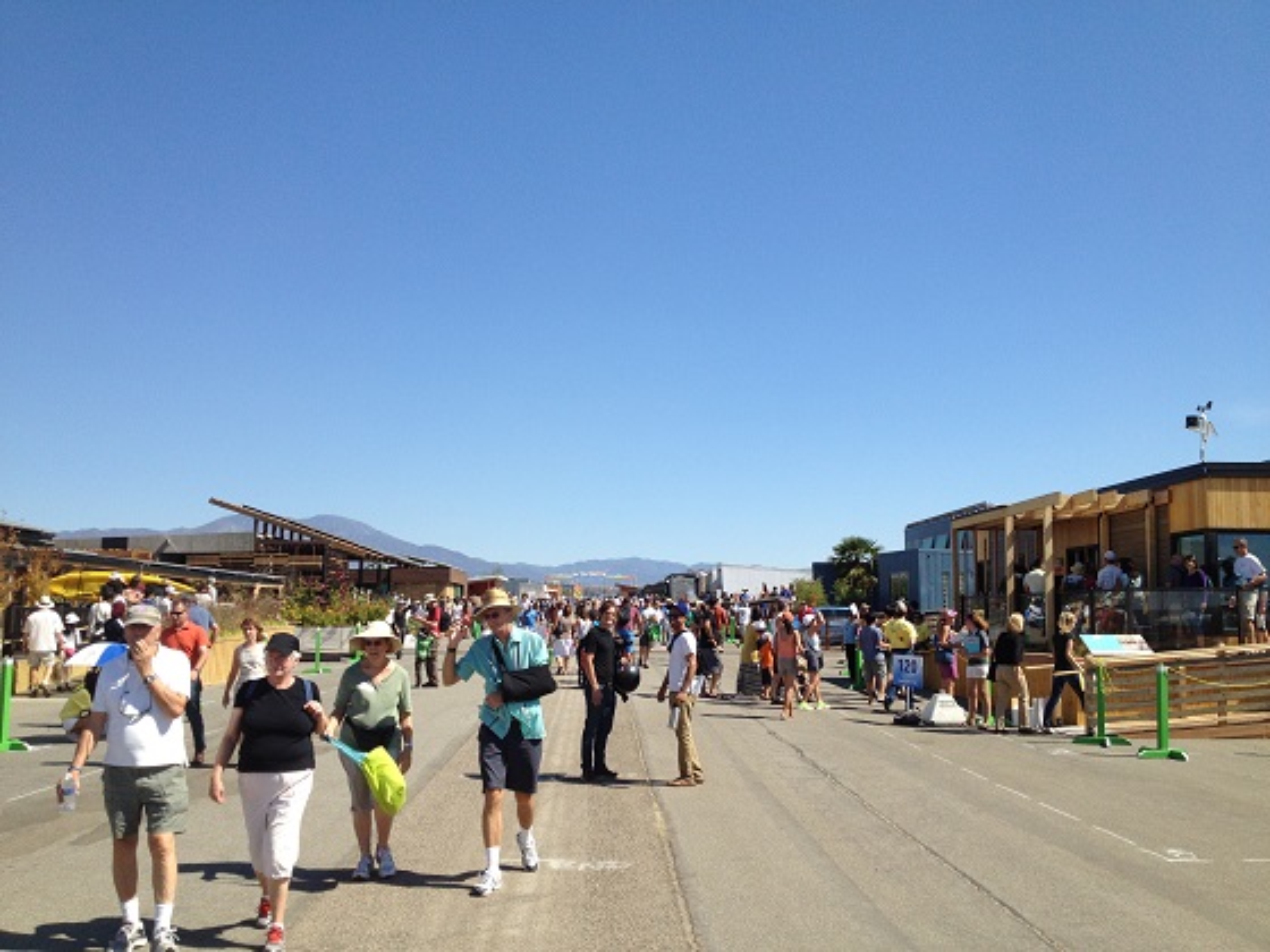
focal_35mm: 35
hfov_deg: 52.6
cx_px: 635
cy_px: 476
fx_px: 1284
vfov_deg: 40.7
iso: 50
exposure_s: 1/1905
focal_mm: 4.28
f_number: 2.4
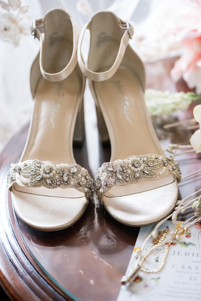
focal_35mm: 105
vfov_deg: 19.5
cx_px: 100
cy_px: 150
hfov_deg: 13.0
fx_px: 879
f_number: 4.5
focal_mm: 105
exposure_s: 1/320
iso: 8000
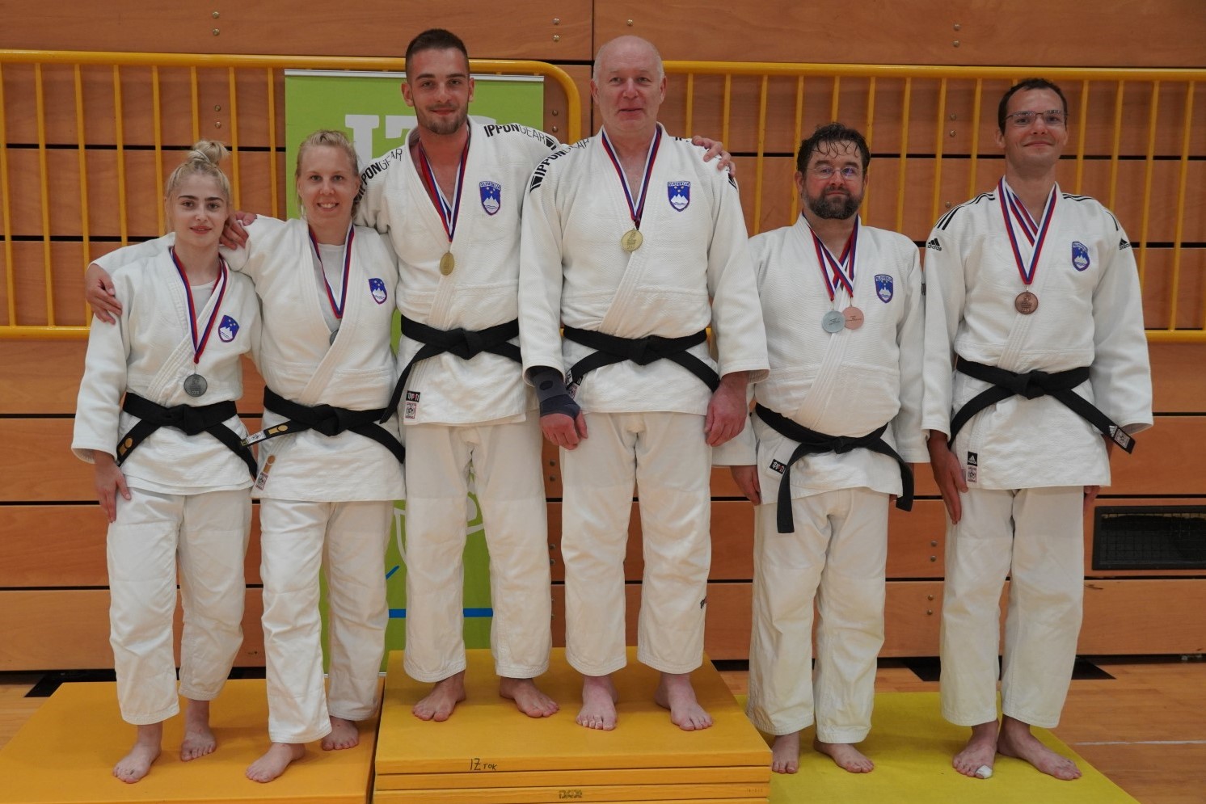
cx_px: 603
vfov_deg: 34.2
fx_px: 1307
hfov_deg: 49.5
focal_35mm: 39
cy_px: 402
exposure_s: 1/160
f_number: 4
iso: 1250
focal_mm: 26
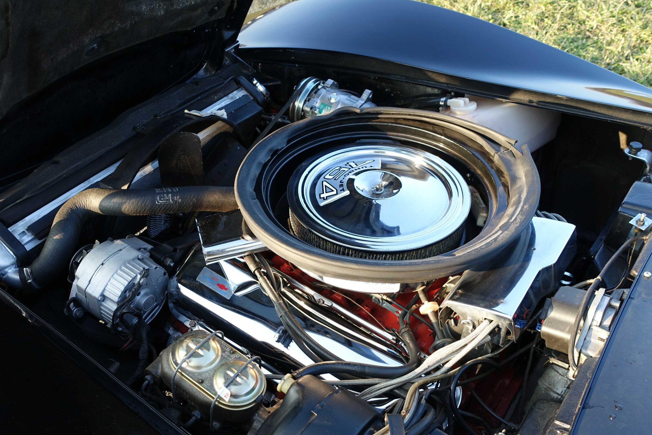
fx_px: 652
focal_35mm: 36
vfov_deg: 36.8
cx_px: 281
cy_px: 252
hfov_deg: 52.9
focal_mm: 10.89
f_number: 3.5
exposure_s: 1/80
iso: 125
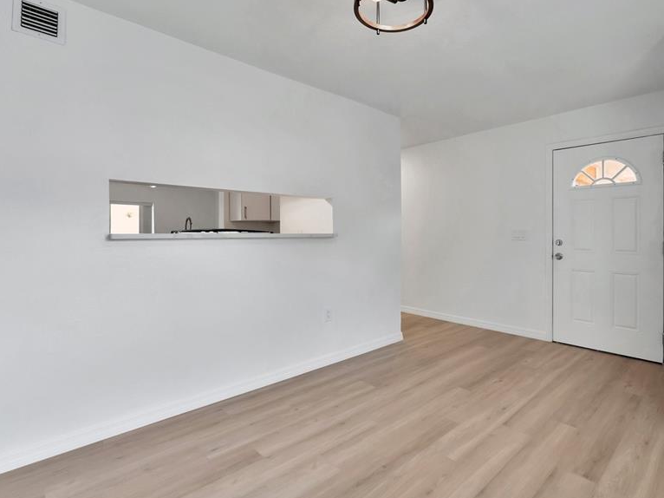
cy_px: 224
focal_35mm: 18
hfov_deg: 87.4
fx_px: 345
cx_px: 373
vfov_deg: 71.4
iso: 800
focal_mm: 14
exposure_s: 1/80
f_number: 7.1
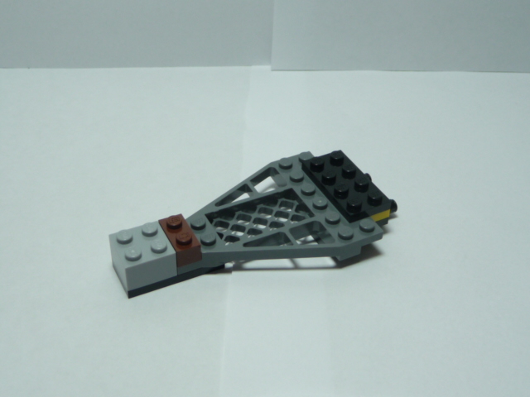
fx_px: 720
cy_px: 198
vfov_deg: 30.9
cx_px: 265
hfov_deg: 40.4
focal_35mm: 47
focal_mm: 4.7
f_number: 3.3
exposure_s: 1/80
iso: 100
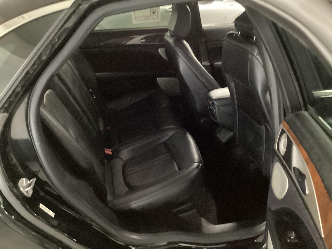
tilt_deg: -28.0
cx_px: 166
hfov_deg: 58.4
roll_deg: +1.2
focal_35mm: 31
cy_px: 124
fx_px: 297
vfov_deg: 45.4
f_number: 2.4
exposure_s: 1/15
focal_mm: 3.3
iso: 800
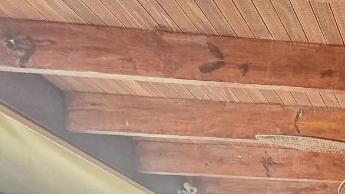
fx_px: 457
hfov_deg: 28.7
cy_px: 409
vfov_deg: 16.6
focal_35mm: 50
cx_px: 502
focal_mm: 2.22
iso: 50
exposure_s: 1/99
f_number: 2.2
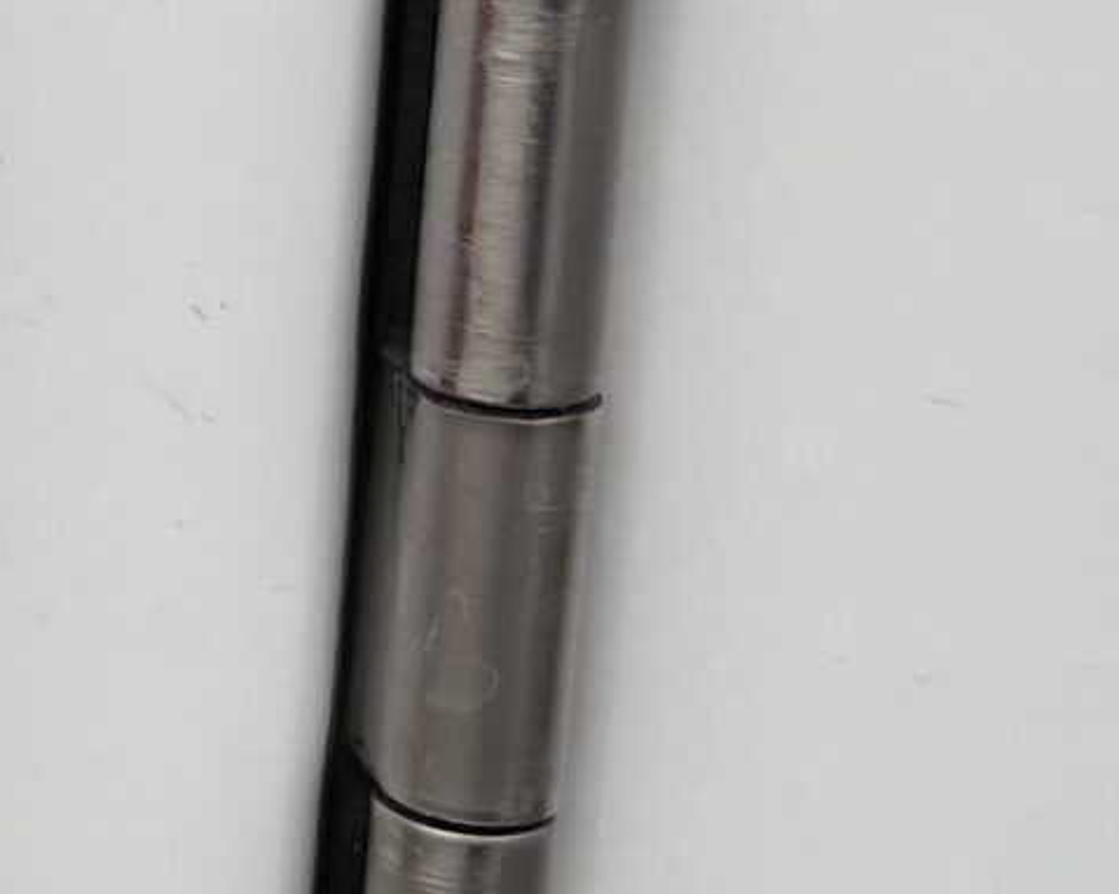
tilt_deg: -15.3
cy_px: 108
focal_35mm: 136
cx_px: -904
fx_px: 4502
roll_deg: -2.6
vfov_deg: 11.3
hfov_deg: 12.8
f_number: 1.6
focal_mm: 5.1
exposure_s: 1/121
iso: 32
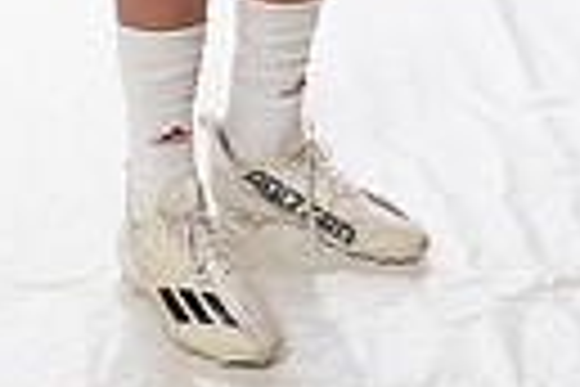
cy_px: -558
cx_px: 220
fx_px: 2352
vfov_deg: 8.5
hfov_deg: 14.0
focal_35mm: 146
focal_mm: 42
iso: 400
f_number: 4
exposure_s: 1/250
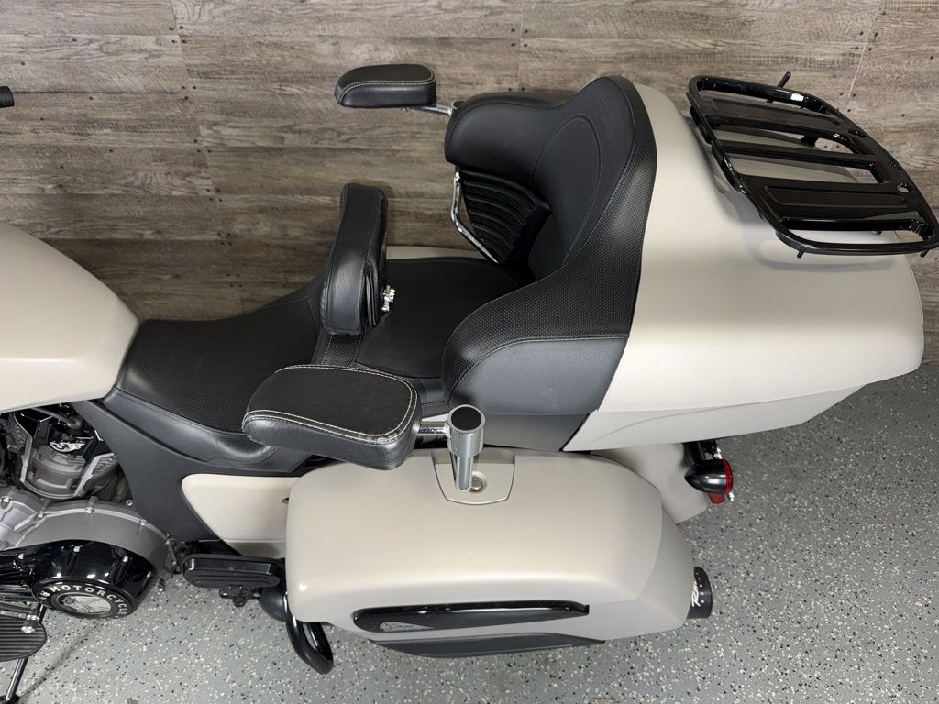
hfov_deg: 71.6
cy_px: 352
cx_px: 470
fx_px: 651
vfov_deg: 56.8
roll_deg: -0.2
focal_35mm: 24
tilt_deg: -36.2
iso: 80
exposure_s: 1/18
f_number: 1.78
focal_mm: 6.76
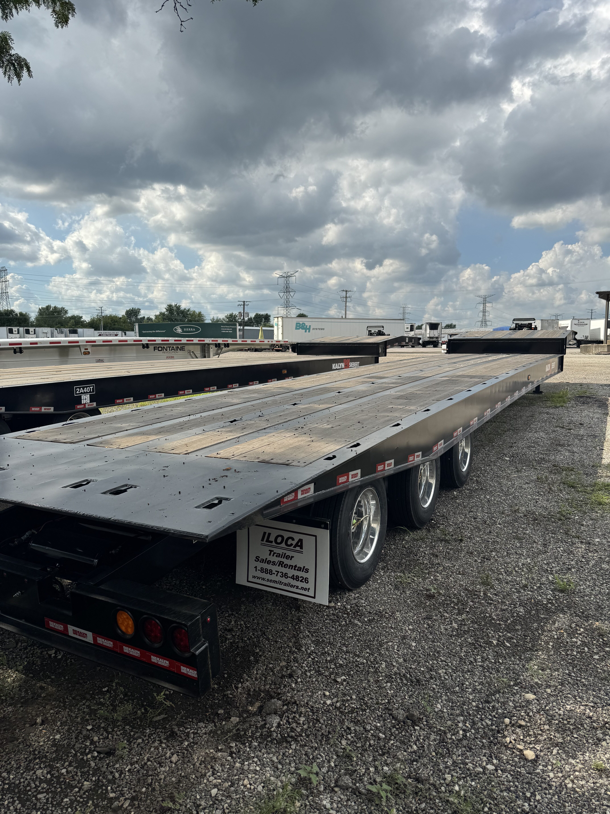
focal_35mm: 24
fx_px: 564
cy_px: 407
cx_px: 305
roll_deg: +0.3
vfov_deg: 71.6
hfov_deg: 56.8
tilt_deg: -6.4
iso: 80
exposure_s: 1/5348
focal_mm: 6.76
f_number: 1.78
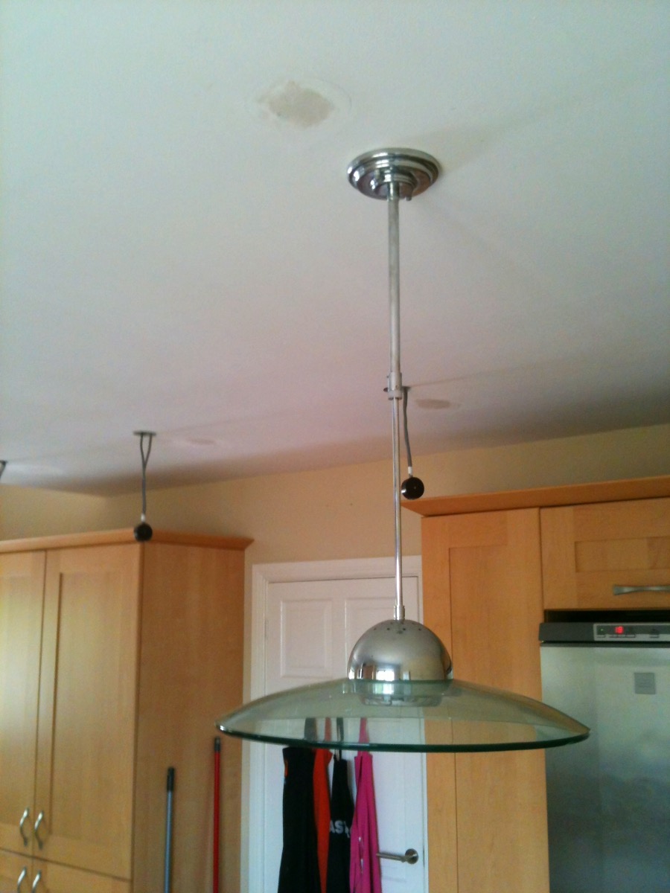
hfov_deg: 40.7
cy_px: 446
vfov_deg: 52.6
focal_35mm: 35
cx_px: 335
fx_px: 903
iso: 80
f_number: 2.8
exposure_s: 1/24
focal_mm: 3.85
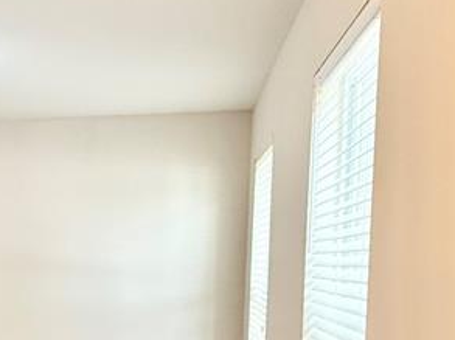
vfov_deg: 28.9
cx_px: -11
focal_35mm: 49
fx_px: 643
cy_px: 278
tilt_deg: -2.1
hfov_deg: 34.9
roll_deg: -1.0
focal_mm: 2.22
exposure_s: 1/120
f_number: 2.2
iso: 320
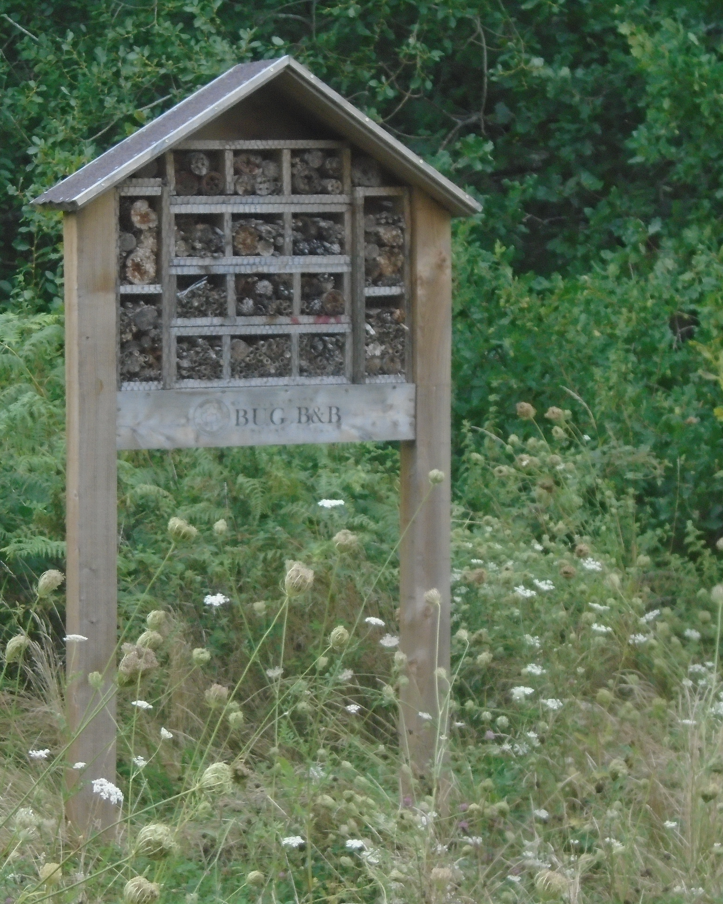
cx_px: 216
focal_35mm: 122
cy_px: 452
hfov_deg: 12.6
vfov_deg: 15.8
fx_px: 3263
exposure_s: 1/250
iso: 400
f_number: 5.1
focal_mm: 16.4
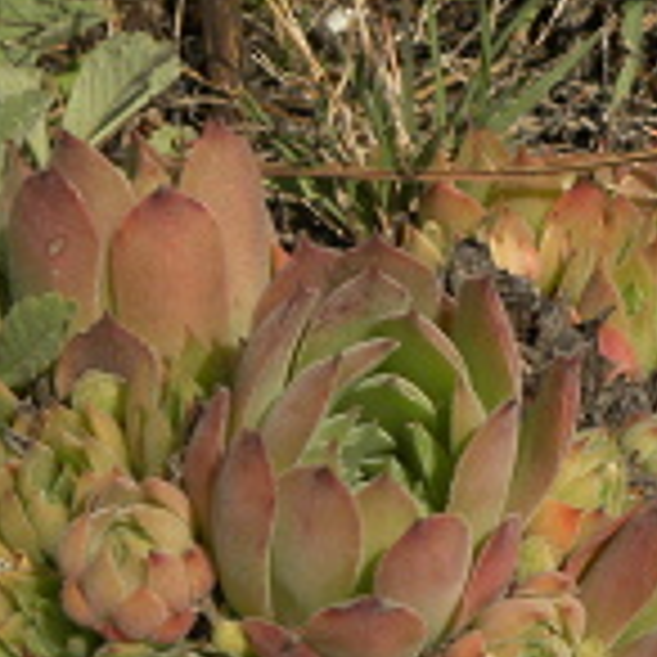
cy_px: 446
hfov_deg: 10.3
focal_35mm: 169
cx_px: 626
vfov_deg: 10.3
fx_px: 3629
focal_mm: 10.3
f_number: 5.6
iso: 64
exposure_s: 1/500
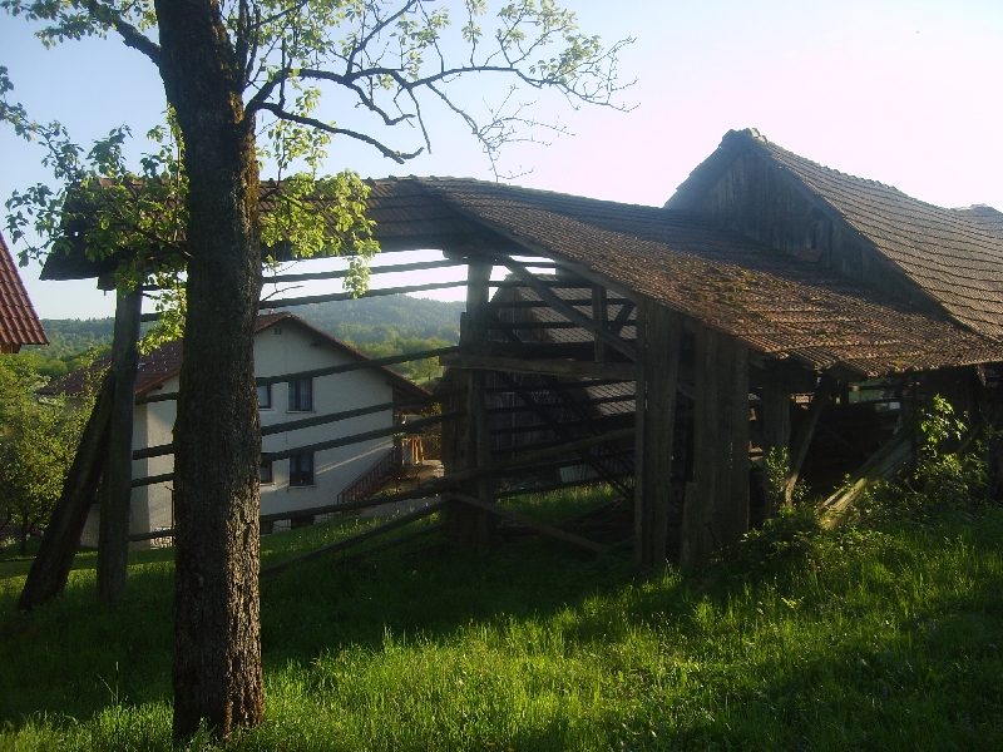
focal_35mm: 35
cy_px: 376
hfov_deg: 52.6
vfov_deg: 40.7
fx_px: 1014
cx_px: 502
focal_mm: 5.8
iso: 50
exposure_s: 1/350
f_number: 2.8
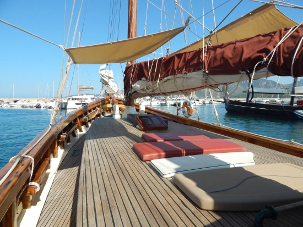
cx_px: 152
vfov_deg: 58.9
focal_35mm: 23
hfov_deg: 73.9
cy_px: 114
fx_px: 201
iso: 125
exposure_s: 1/500
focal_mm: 4
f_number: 6
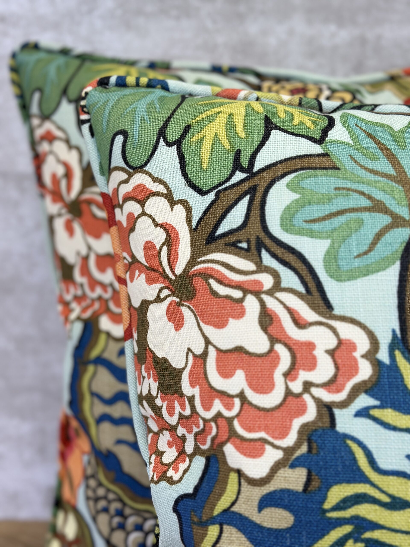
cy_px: 274
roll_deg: +1.5
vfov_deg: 39.7
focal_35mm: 48
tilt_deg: -16.7
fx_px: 758
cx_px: 205
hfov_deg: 30.3
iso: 64
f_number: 1.78
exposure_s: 1/120
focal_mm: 6.86
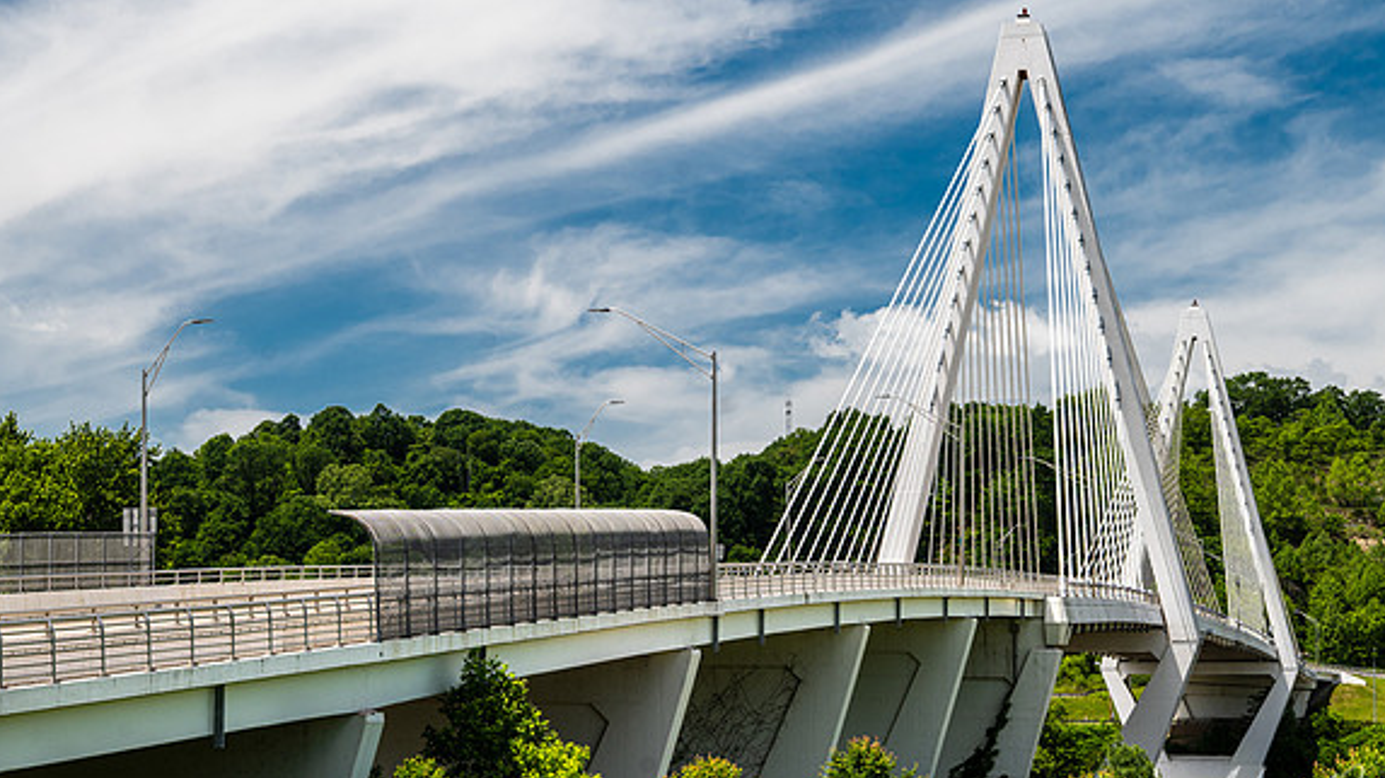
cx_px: 691
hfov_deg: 25.3
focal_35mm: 84
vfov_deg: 14.4
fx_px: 3084
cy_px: 388
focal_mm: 50
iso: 100
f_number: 10
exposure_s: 1/125
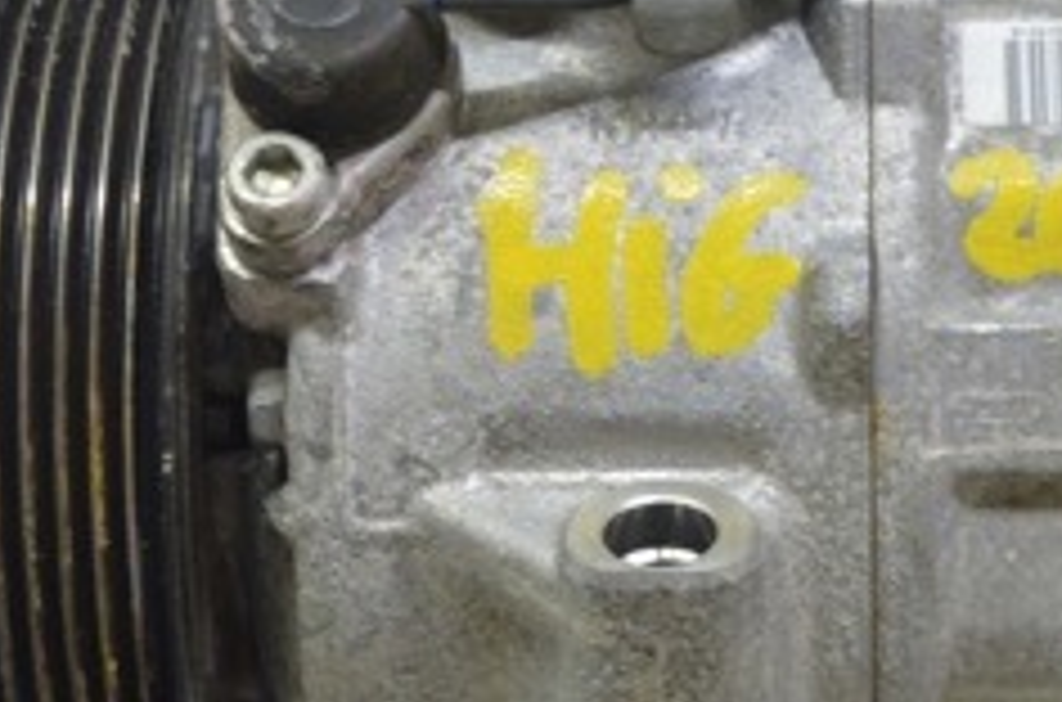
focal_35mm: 126
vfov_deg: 10.8
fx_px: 3718
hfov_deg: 16.2
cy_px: 367
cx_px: 724
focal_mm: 31
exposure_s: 1/20
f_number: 5.6
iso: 400
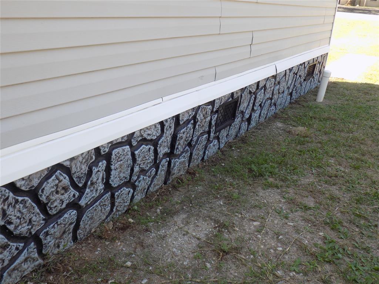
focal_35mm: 34
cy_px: 142
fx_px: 372
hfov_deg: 54.0
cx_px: 190
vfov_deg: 41.8
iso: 80
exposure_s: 1/125
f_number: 3.4
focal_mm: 6.1
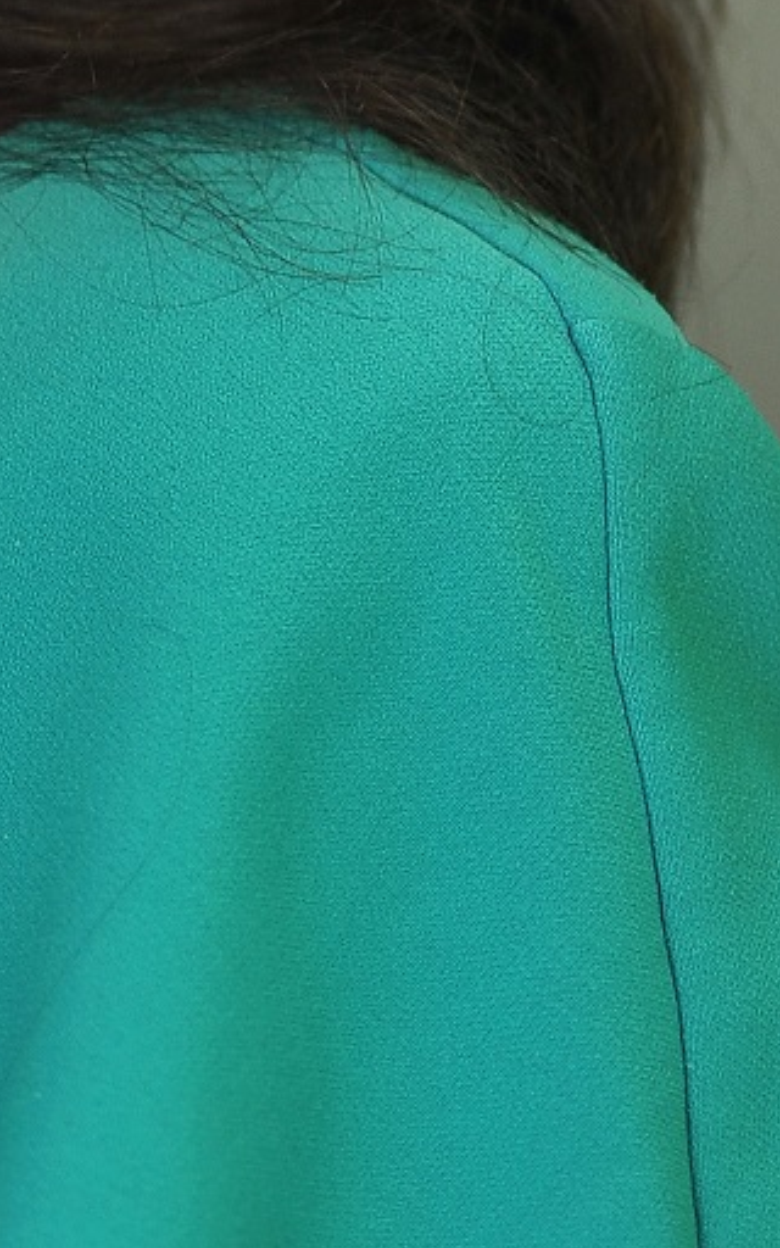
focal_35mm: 474
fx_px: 16122
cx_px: -899
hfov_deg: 2.8
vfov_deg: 4.4
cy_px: 68
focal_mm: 112
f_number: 4
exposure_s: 1/200
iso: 500
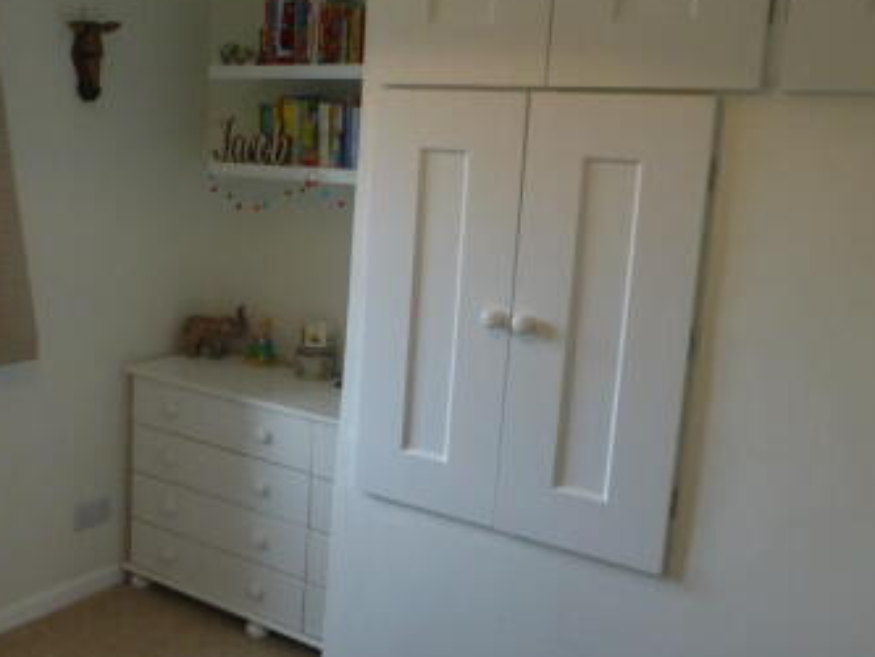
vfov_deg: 34.4
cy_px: 325
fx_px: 1062
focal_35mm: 42
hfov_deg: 43.5
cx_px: 230
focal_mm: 4.3
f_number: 3.3
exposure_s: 1/60
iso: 125
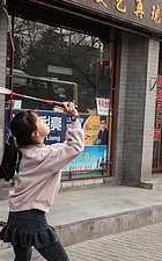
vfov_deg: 26.0
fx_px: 560
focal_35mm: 79
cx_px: 159
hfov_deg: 16.2
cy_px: 179
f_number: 4
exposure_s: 1/800
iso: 500
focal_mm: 30
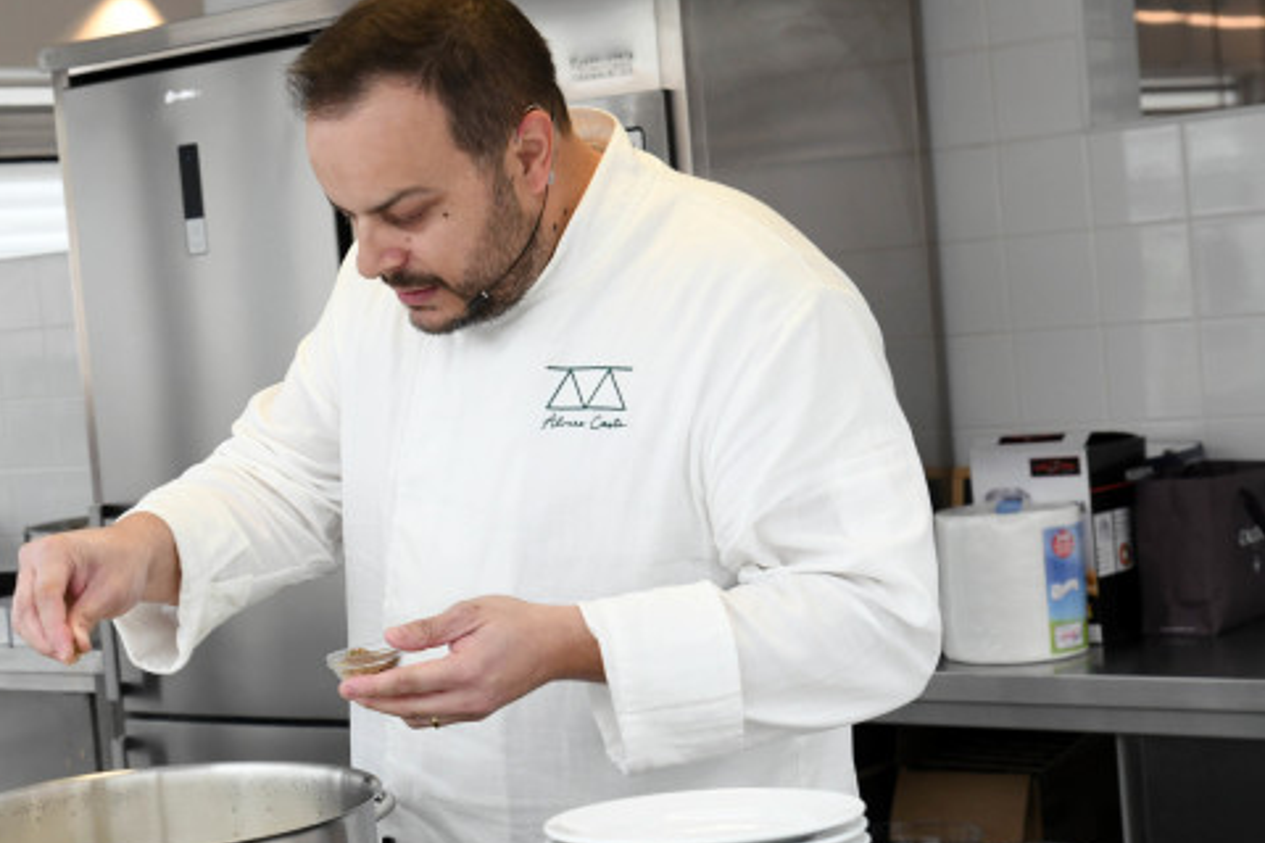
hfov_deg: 25.1
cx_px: 316
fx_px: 2811
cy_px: 465
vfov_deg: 17.1
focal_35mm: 80
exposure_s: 1/200
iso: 1250
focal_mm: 48
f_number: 5
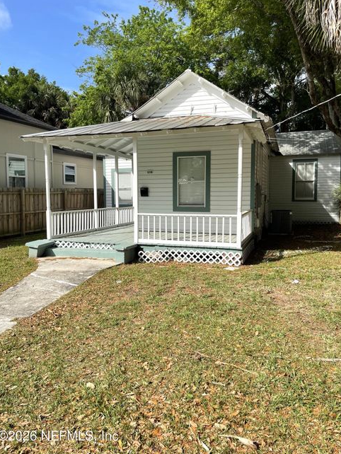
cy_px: 222
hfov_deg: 51.4
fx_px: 354
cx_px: 173
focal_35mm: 27
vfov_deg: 65.3
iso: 32
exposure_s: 1/3610
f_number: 1.6
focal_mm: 4.2
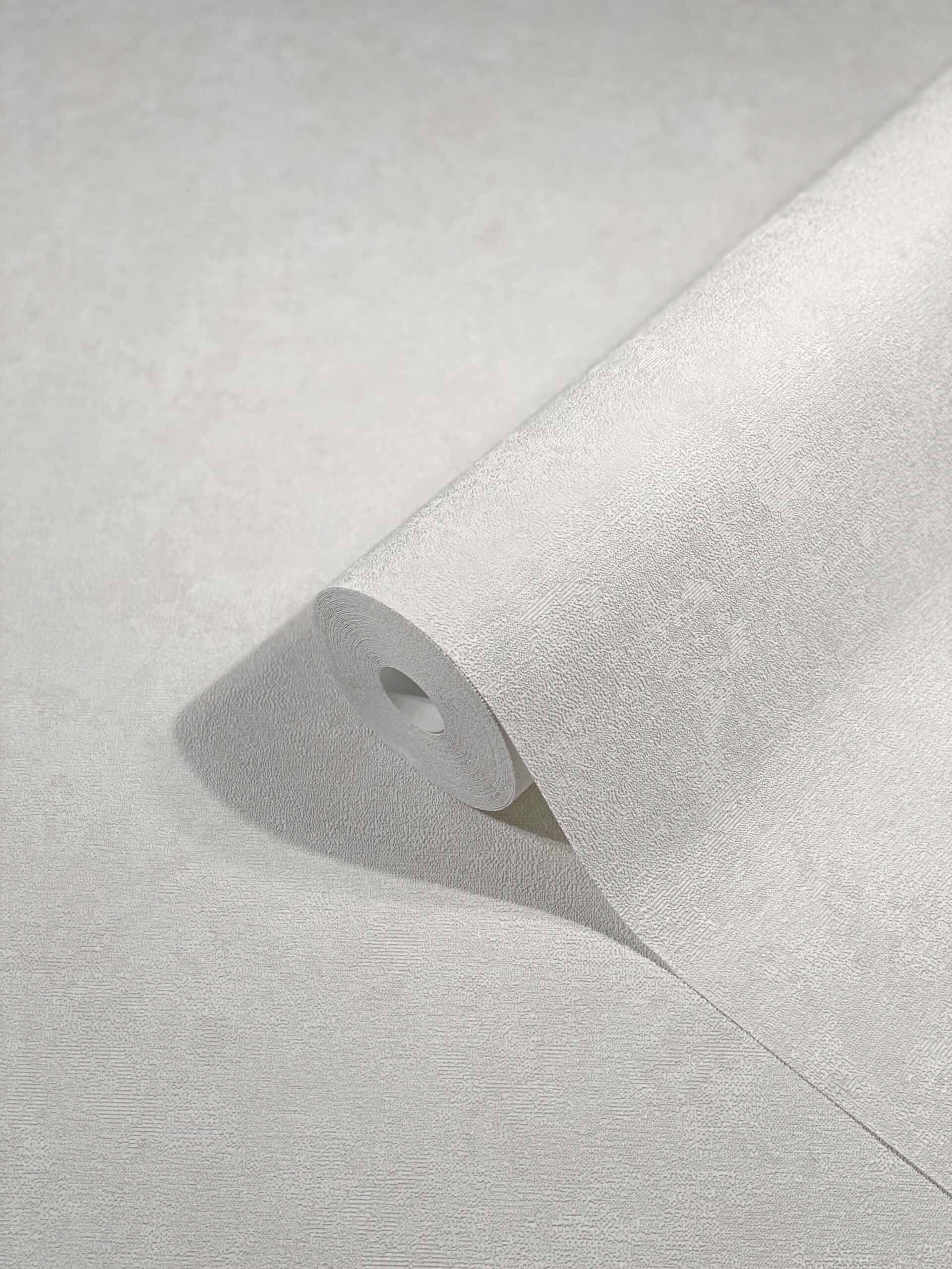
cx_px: 476
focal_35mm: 52
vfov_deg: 36.8
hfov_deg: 28.0
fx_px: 1907
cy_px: 634
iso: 20
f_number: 2
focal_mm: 6
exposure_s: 1/761
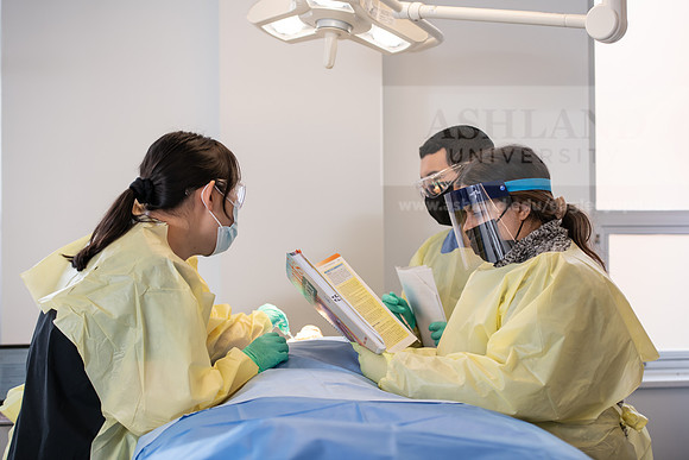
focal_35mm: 70
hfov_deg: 28.8
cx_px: 344
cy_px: 230
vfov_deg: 19.5
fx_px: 1340
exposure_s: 1/200
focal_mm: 70
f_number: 3.5
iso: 250
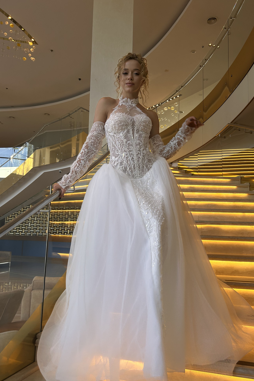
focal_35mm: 28
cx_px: 135
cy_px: 187
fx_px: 296
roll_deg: -2.3
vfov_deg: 65.5
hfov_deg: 46.4
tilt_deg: +8.2
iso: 40
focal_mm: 5.7
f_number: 1.5
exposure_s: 1/100
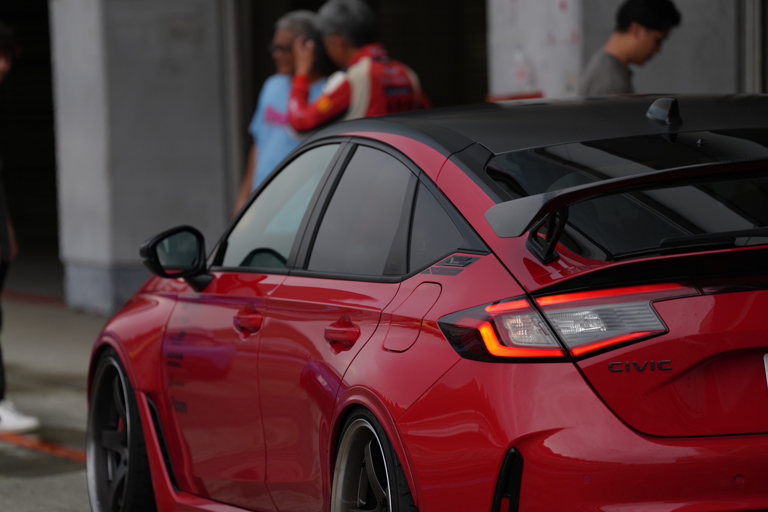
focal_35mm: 200
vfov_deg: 6.9
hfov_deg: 10.3
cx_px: 384
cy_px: 256
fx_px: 4266
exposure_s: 1/320
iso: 100
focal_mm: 200
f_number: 3.2
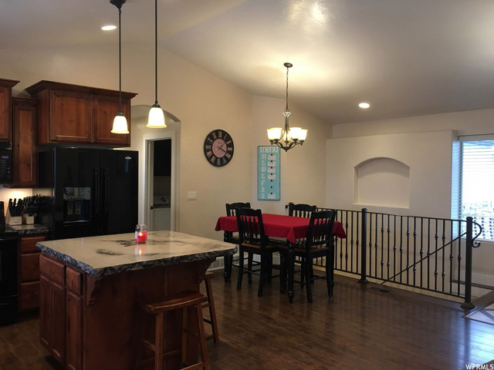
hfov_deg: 61.7
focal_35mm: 29
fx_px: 414
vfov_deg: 48.2
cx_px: 247
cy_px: 185
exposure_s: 1/15
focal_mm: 4.15
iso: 40
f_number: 2.2
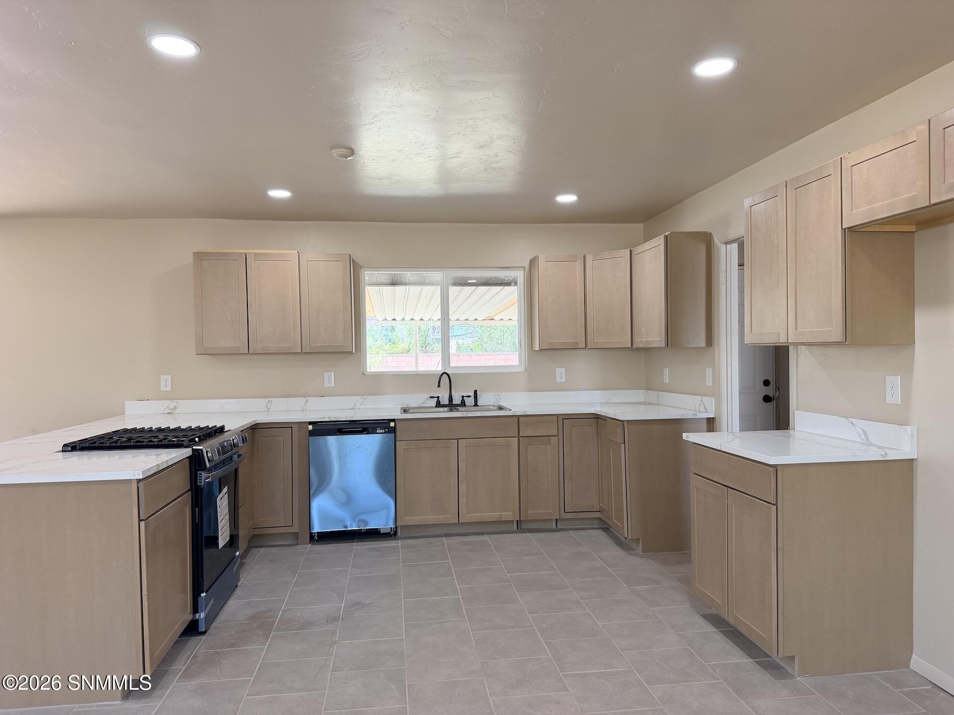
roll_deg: +1.5
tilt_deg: -1.7
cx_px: 477
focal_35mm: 24
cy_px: 358
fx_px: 661
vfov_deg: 56.8
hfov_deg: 71.6
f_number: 1.78
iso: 160
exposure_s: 1/207
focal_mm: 6.76
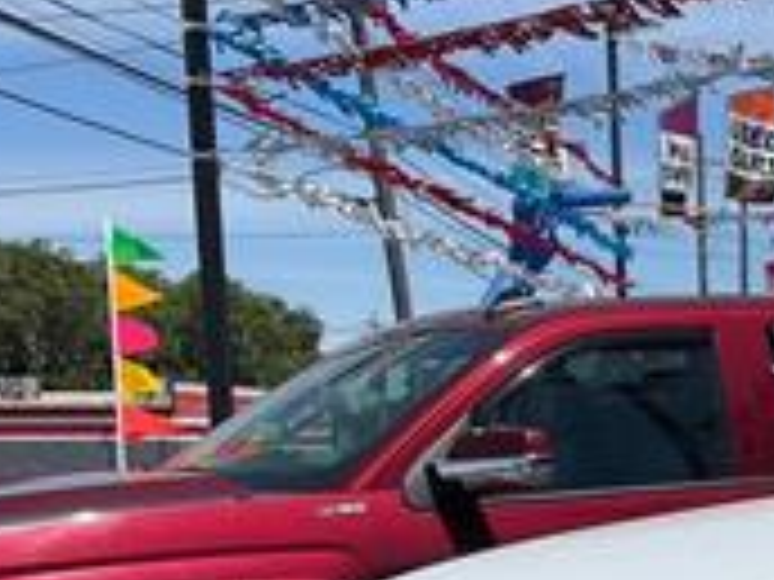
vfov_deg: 14.7
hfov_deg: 17.7
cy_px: 706
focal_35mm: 97
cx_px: 1224
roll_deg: +1.1
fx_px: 2169
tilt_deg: -7.3
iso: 50
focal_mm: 5.96
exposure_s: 1/6993
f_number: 1.6
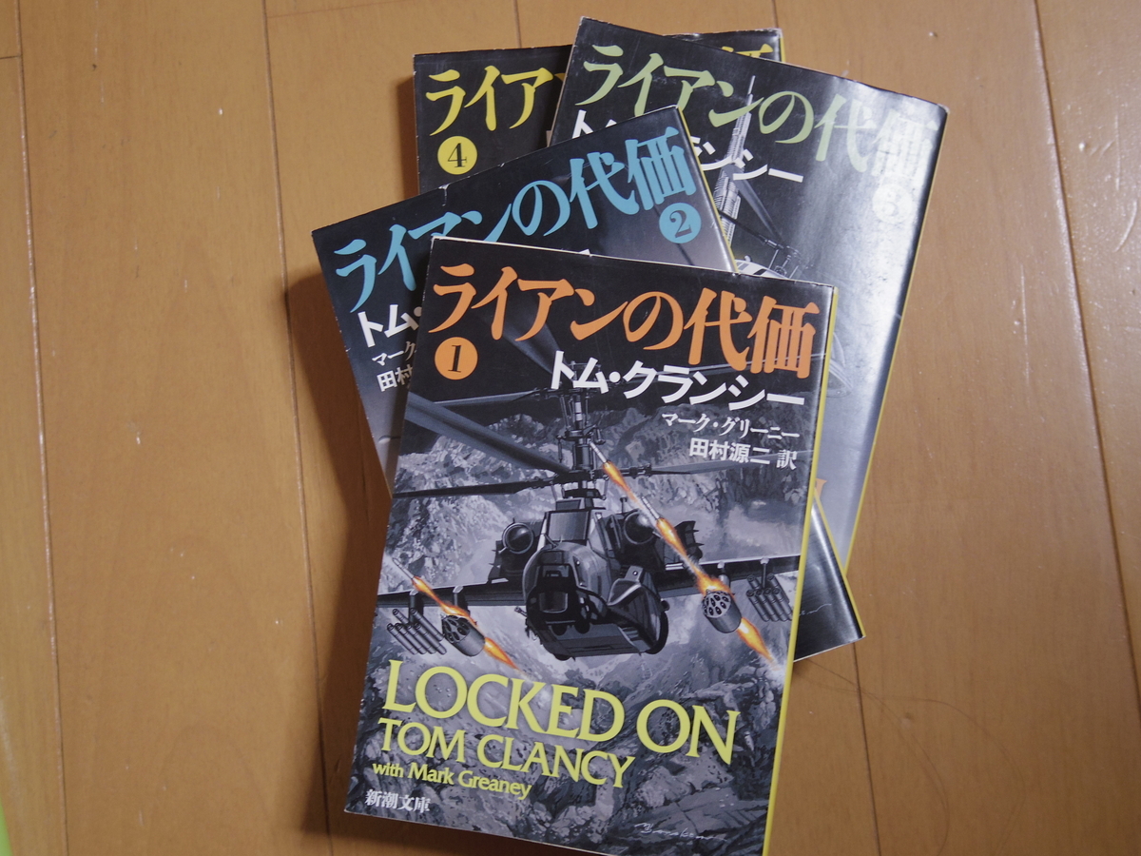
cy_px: 428
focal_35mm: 47
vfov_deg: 30.9
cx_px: 570
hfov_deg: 40.4
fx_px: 1549
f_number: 1.9
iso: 200
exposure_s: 1/15
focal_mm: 8.5
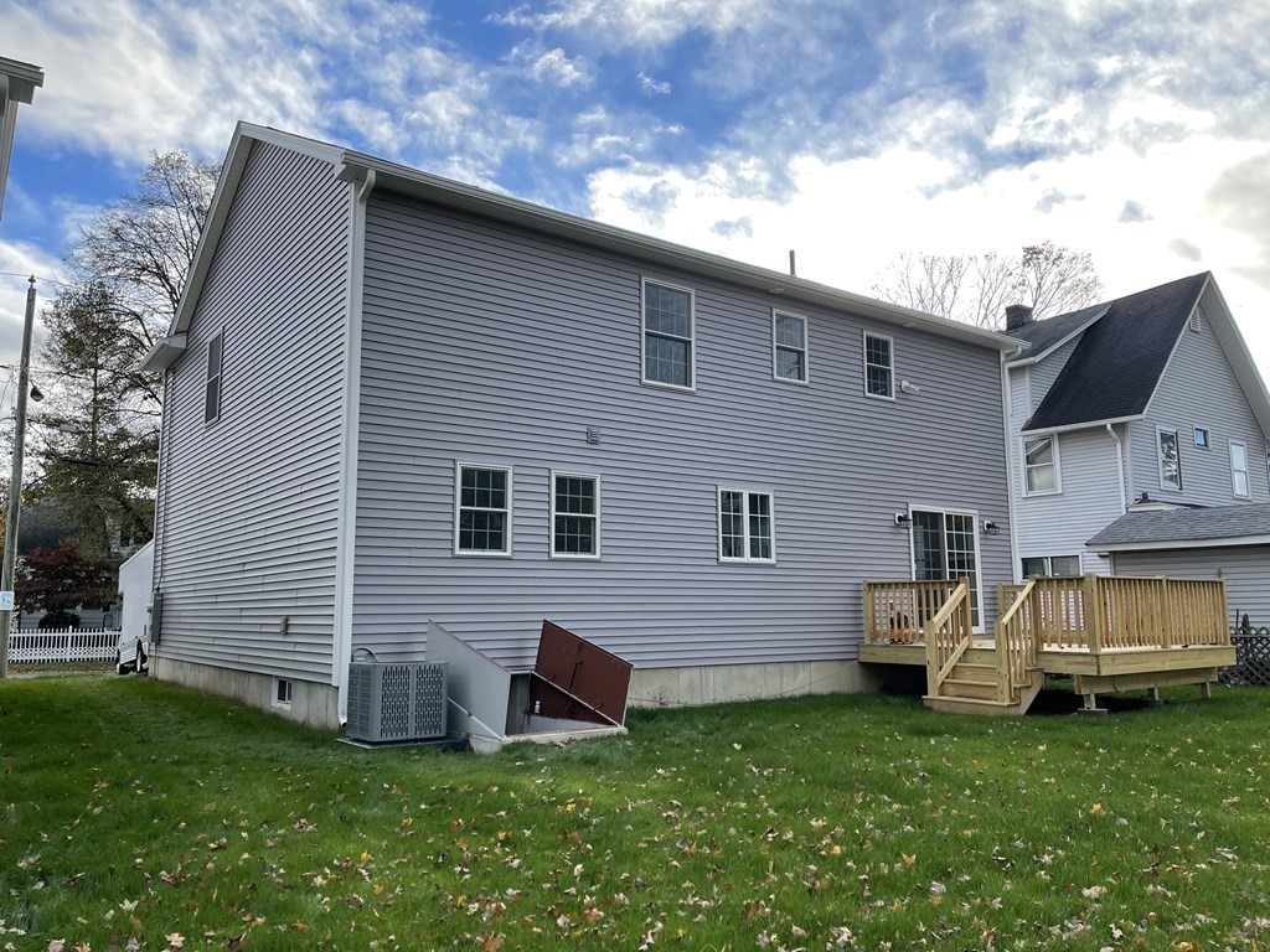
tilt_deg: +6.8
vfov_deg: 53.1
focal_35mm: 26
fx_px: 954
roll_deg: +0.2
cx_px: 635
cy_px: 476
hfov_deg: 67.3
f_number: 1.6
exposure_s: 1/916
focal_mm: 5.1
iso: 32
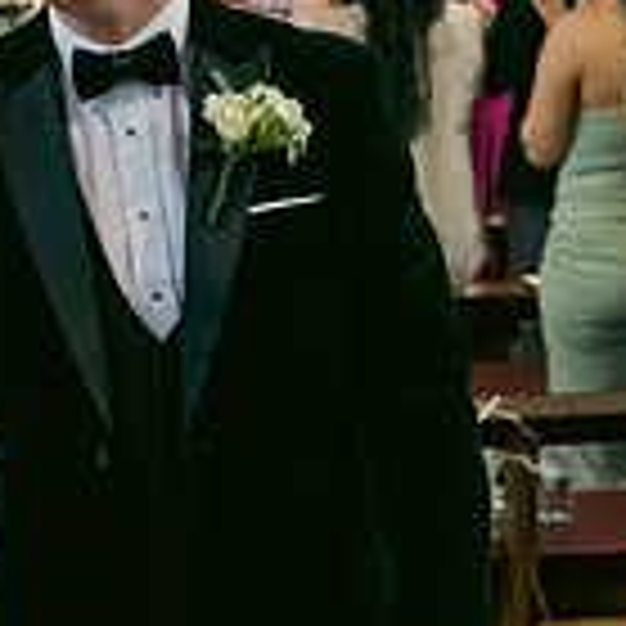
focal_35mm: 85
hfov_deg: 18.6
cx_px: -239
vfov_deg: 20.4
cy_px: 250
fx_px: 1739
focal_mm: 24
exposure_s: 1/160
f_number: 3.5
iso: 1000
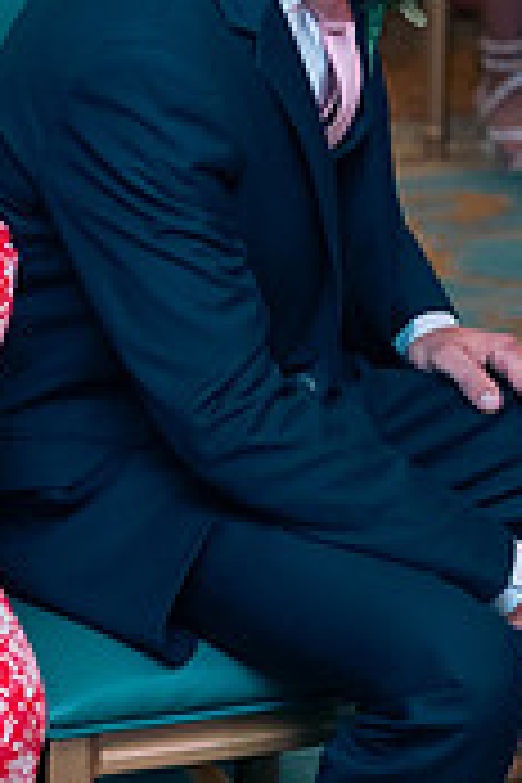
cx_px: 364
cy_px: -47
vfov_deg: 8.8
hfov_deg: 5.9
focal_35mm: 233
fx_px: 5067
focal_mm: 70
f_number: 3.5
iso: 640
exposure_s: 1/160
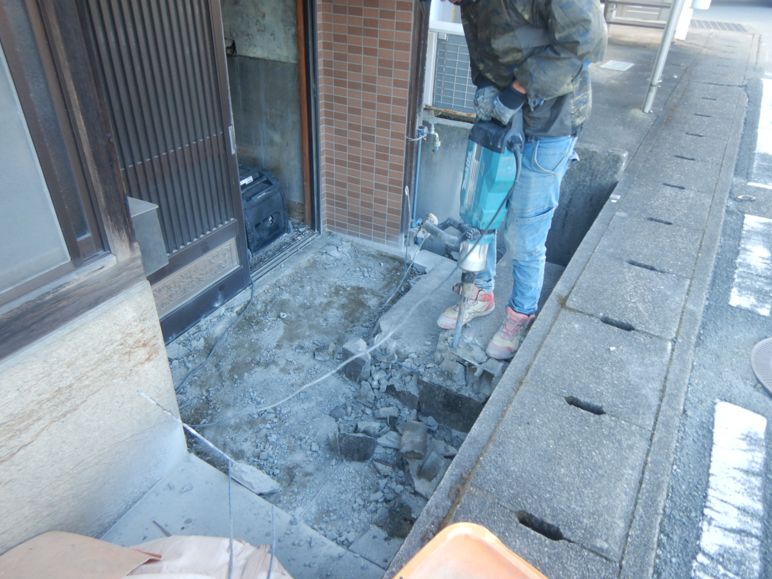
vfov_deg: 56.8
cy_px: 290
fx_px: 535
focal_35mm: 24
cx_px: 386
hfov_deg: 71.6
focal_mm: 4.3
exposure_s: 1/60
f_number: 2.8
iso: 125
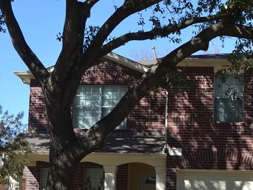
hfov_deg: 29.7
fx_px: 468
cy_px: 181
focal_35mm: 64
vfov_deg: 22.2
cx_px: 193
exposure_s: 1/160
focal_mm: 20
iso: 100
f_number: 6.3
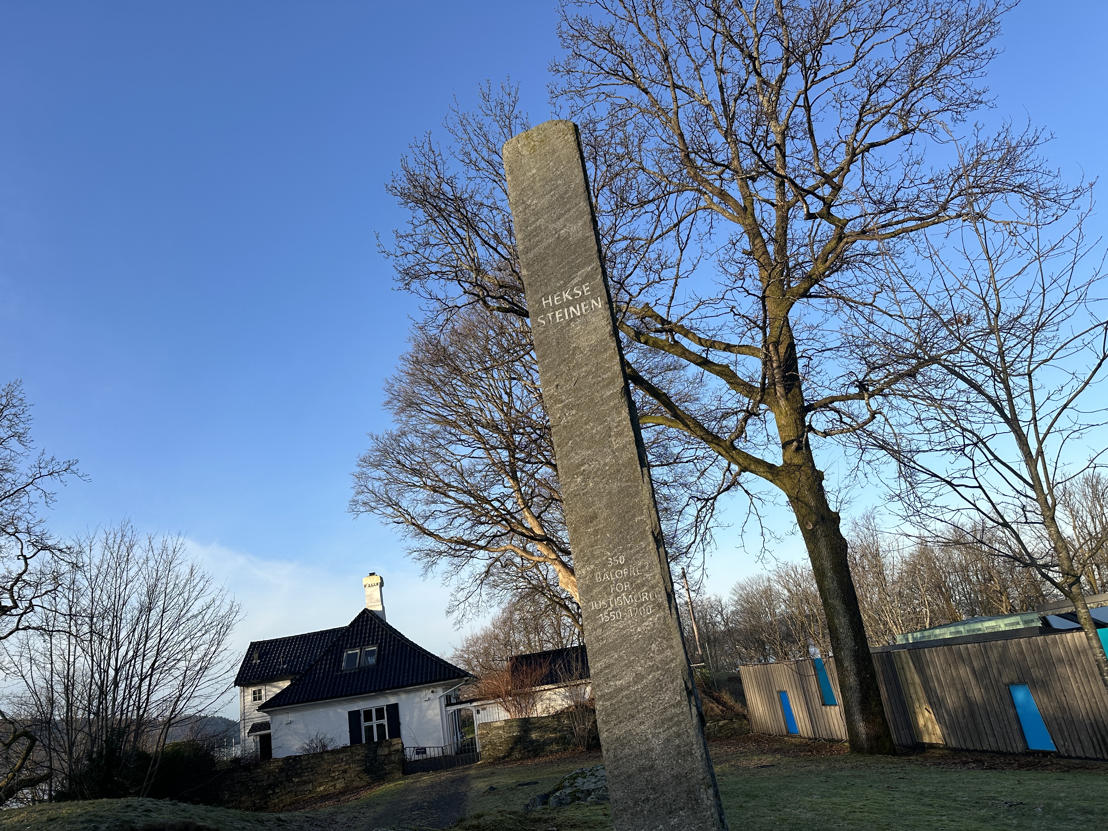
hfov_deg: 71.6
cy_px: 416
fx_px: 768
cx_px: 554
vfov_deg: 56.8
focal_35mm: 24
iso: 80
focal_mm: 6.86
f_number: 1.78
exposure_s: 1/2028
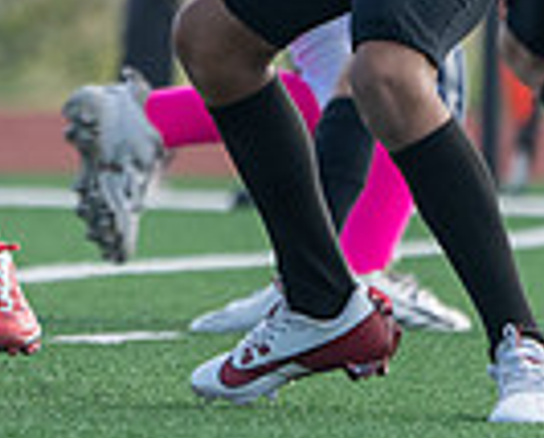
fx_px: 25188
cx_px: -301
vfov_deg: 1.0
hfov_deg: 1.2
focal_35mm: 1561
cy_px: -276
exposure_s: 1/1250
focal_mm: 303
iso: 500
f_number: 5.6
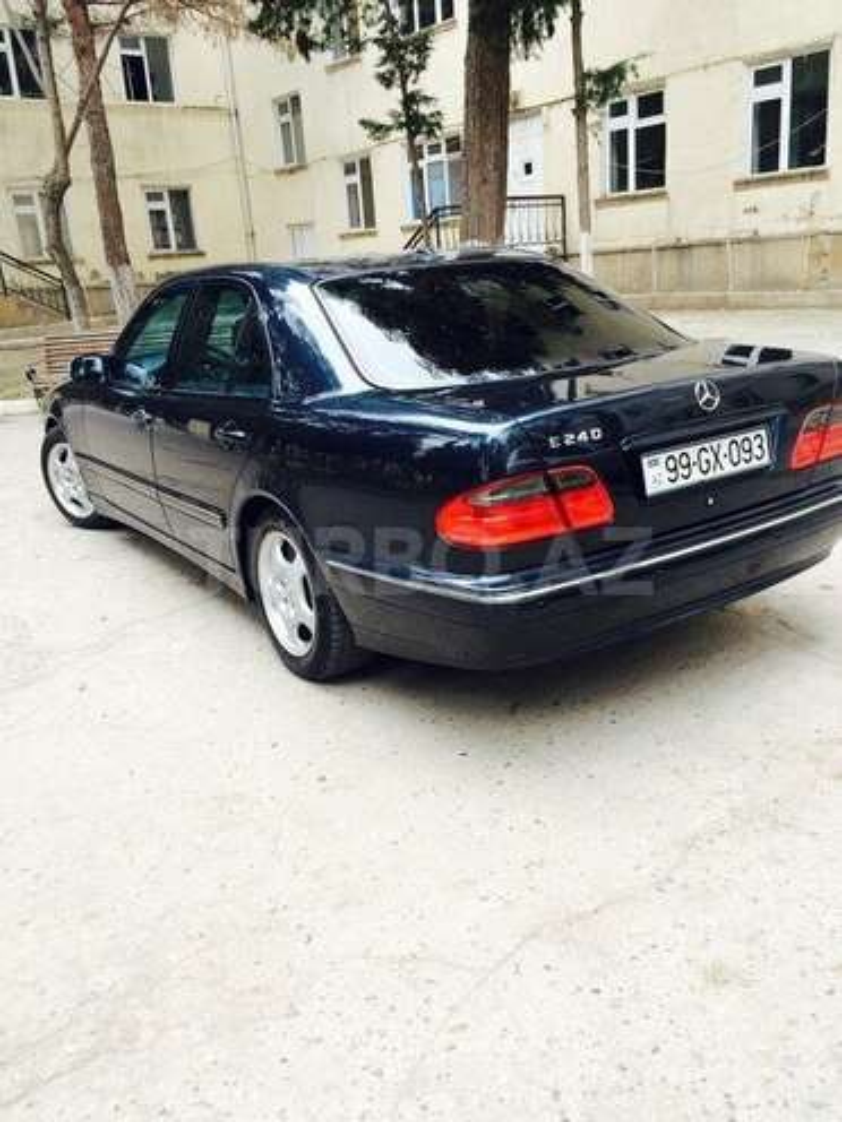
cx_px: 421
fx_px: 941
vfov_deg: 61.7
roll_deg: +2.0
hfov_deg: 48.2
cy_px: 561
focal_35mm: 29
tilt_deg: -17.9
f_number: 2.2
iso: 50
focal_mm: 4.15
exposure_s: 1/100
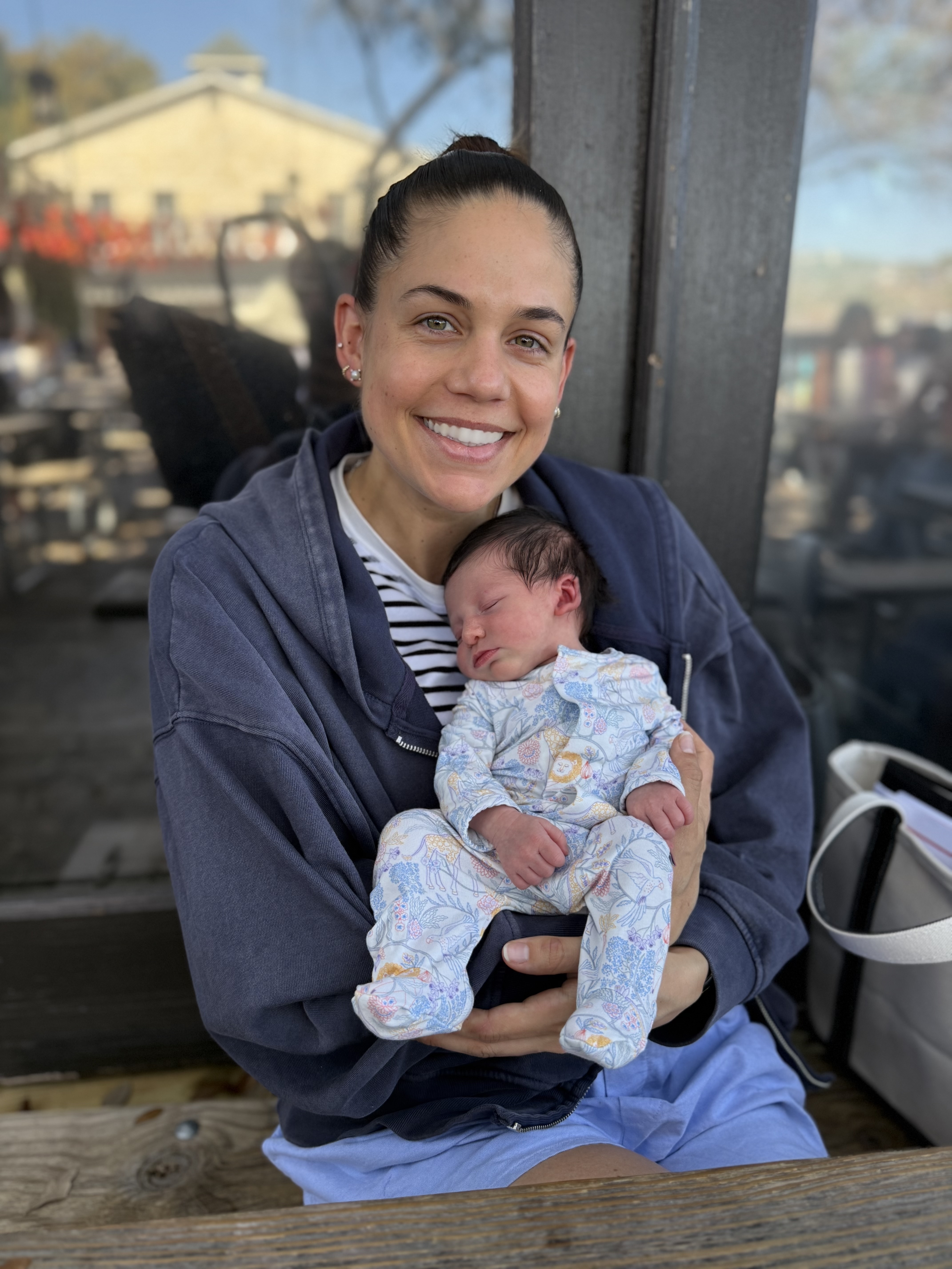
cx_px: 476
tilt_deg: -18.9
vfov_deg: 71.6
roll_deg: -0.5
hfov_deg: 56.8
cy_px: 634
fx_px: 880
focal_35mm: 24
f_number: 1.78
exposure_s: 1/317
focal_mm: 6.76
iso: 100
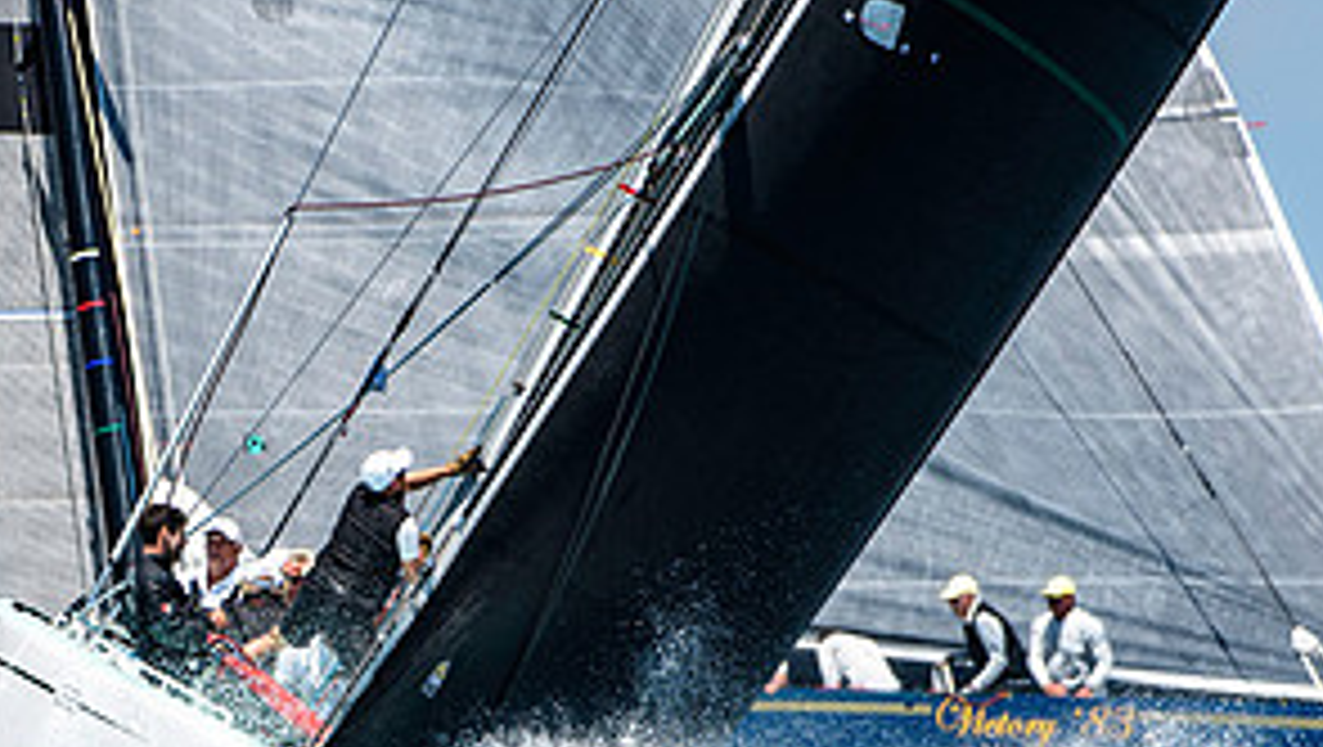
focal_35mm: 1053
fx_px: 36974
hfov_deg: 2.0
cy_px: 812
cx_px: 130
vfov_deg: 1.2
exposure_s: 1/2000
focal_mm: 340
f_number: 5.6
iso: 400
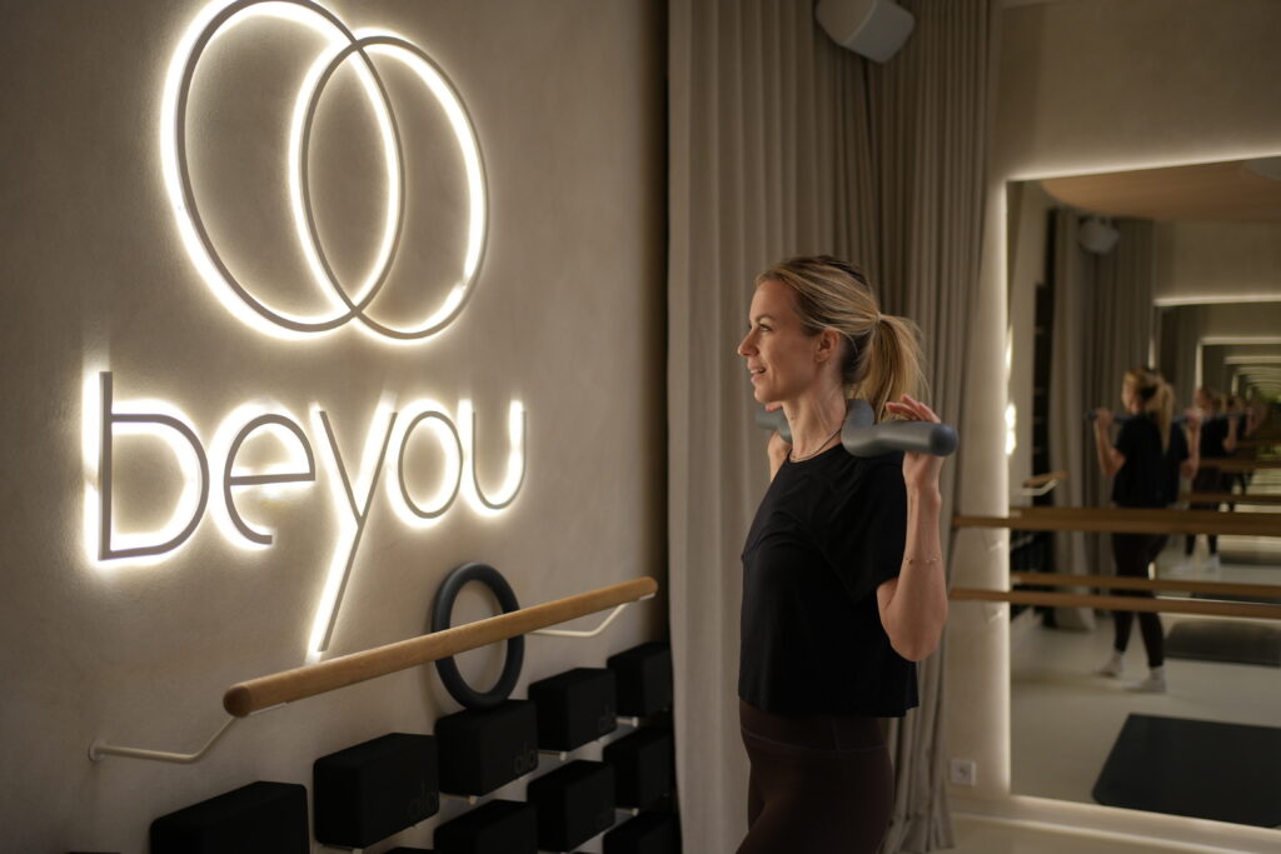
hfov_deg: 54.4
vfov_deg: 37.9
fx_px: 1246
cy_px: 427
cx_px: 640
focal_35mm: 35
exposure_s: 1/200
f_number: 1.8
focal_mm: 35
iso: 320
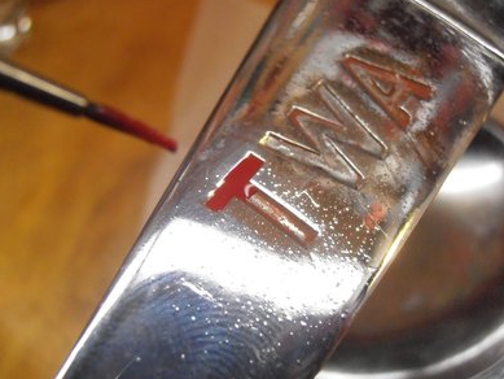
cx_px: 246
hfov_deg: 49.0
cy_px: 191
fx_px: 553
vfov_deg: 37.7
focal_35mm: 38
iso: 800
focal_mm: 6.61
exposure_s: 1/125
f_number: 3.9
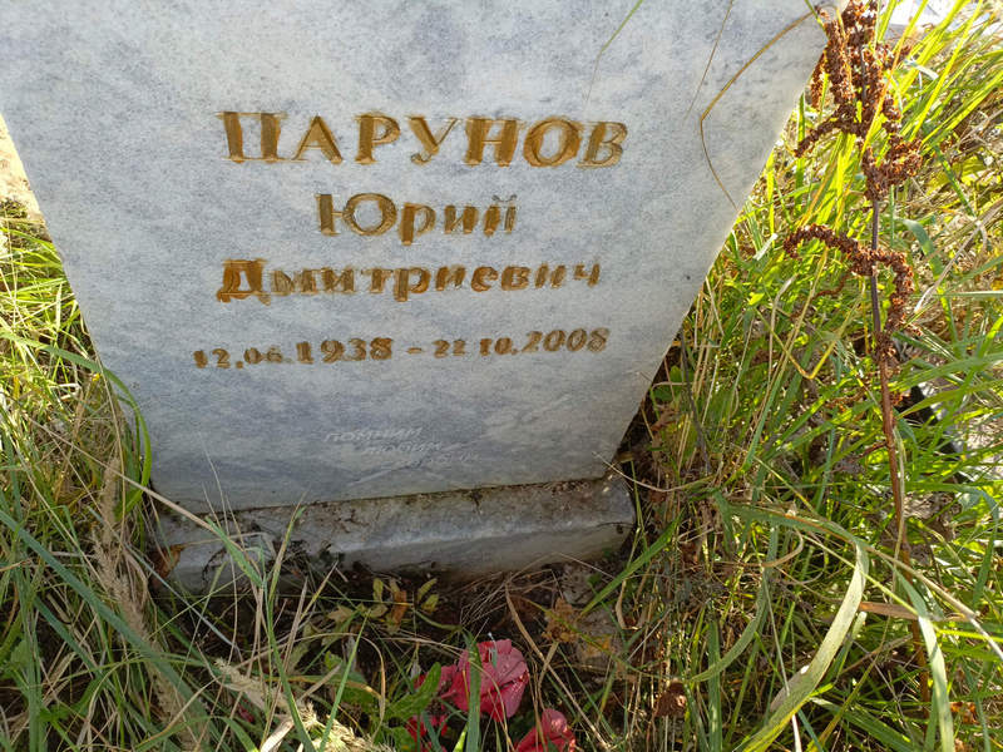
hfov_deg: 69.4
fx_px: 724
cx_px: 502
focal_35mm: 25
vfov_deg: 54.9
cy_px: 376
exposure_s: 1/193
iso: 112
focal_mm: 4.76
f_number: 1.69
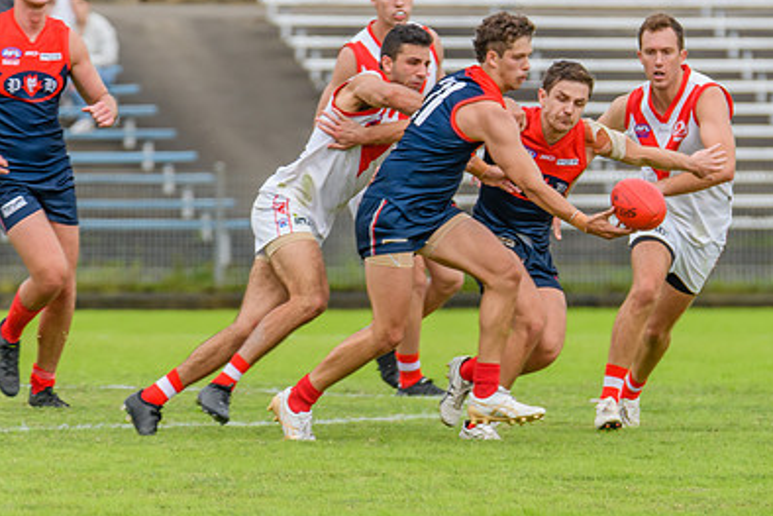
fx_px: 18279
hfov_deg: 2.4
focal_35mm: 851
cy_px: 335
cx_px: 622
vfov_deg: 1.6
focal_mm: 420
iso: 800
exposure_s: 1/1600
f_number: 7.1
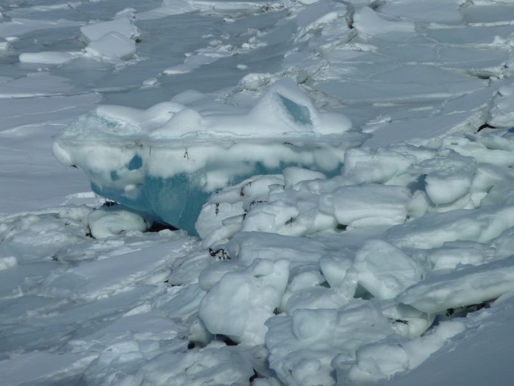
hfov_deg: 6.6
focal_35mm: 300
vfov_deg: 5.0
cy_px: 193
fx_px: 4455
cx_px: 257
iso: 80
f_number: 6.3
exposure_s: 1/2000
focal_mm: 49.2
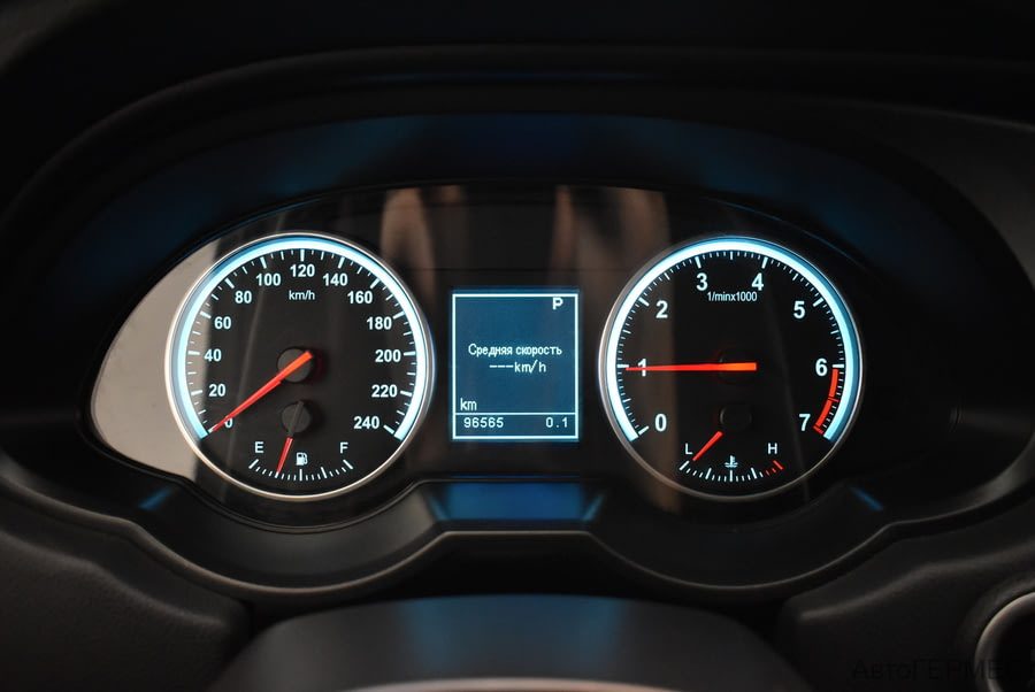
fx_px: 950
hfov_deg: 57.2
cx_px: 518
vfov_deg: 40.1
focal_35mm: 33
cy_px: 346
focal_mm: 22
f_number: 3.8
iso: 2500
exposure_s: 1/40
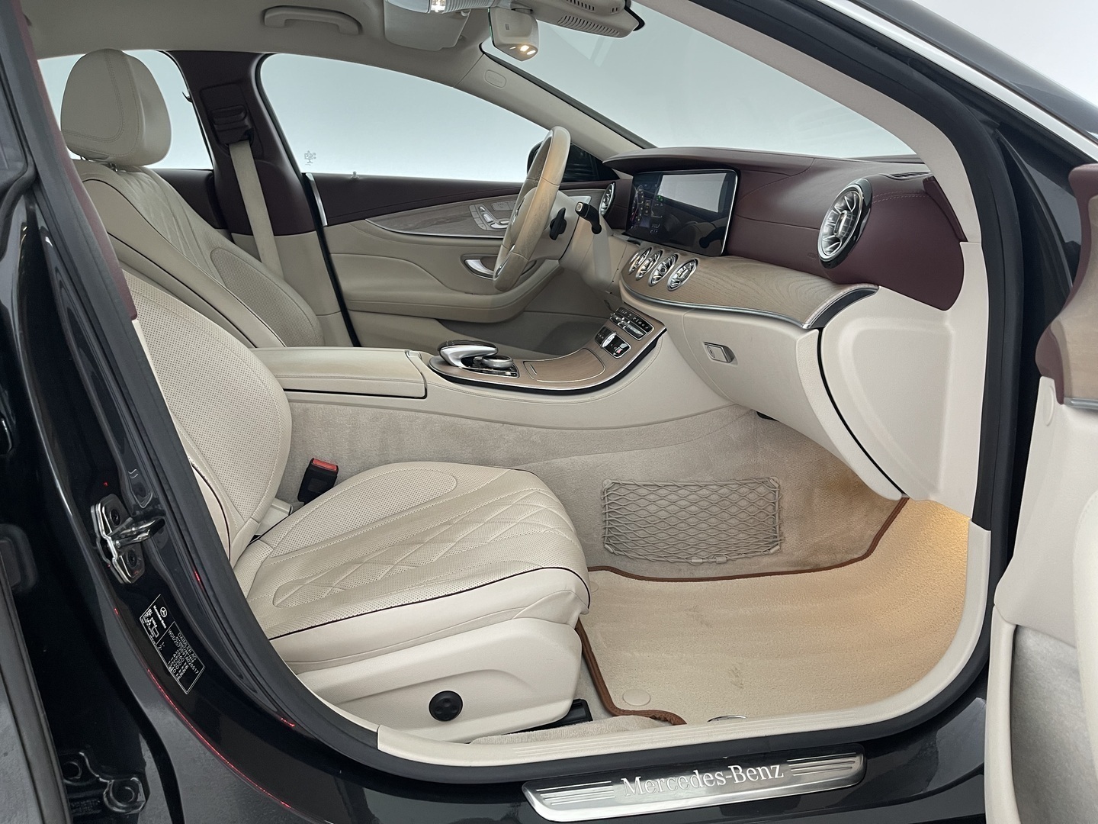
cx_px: 549
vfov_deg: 54.9
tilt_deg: -14.4
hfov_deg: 69.4
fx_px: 793
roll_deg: -0.1
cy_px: 412
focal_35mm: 25
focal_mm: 5.1
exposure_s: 1/50
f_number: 1.6
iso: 160
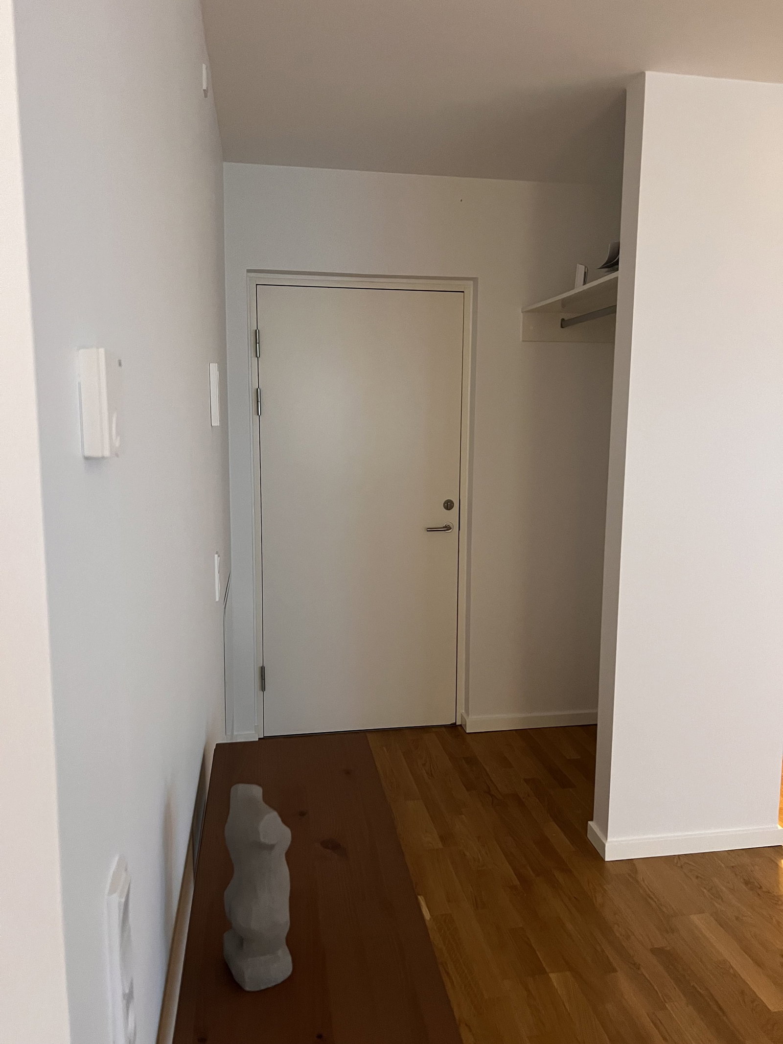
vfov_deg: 67.3
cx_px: 392
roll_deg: -0.1
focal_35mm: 26
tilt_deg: -7.3
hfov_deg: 53.1
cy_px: 522
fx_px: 784
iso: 500
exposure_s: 1/52
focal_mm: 5.7
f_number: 1.5
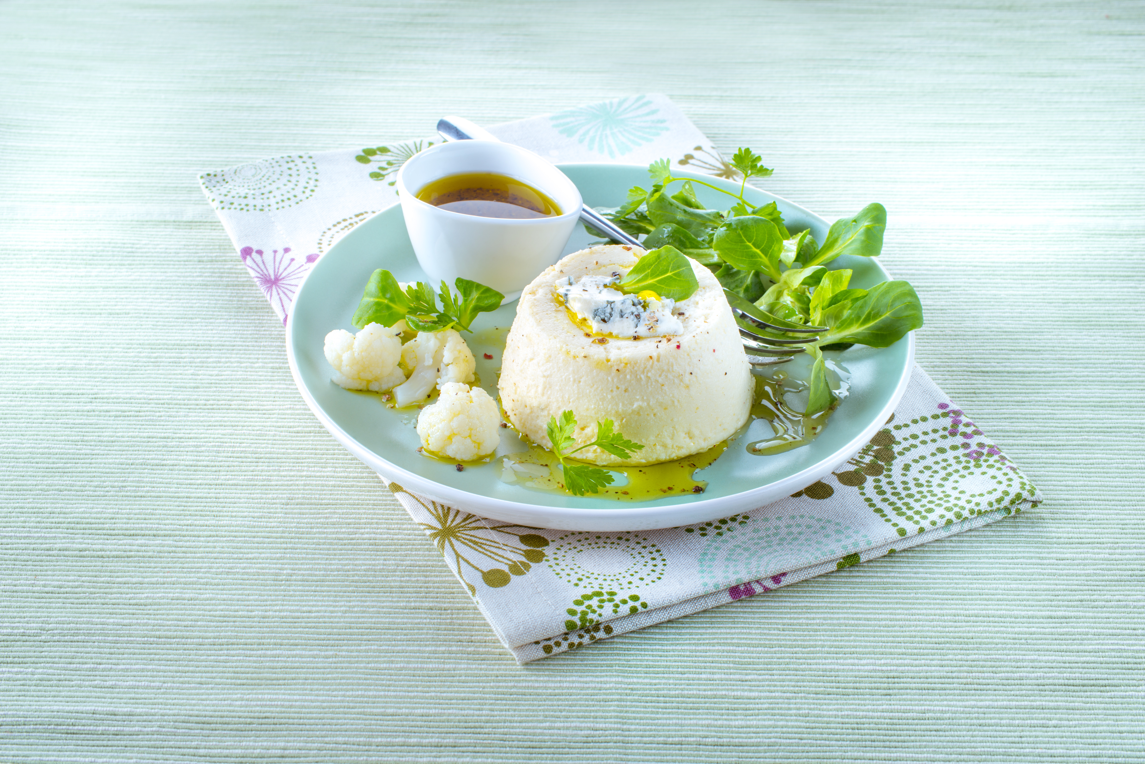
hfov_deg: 24.8
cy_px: 382
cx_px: 572
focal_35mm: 82
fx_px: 2609
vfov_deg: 16.7
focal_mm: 82
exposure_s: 1/100
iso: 100
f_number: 16
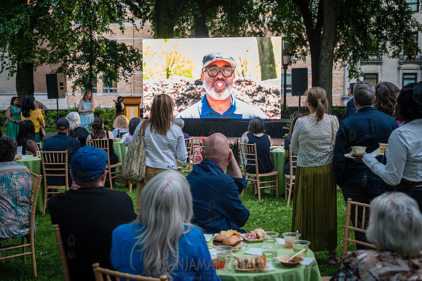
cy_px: 140
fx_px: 562
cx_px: 211
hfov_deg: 41.1
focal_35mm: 48
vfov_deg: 28.0
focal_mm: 48
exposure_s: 1/1250
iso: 4000
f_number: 4
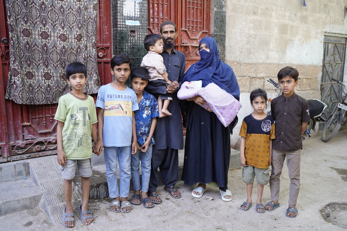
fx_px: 337
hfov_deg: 54.4
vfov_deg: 37.9
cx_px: 174
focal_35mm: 35
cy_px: 116
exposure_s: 1/250
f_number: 2.8
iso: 500
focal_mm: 35
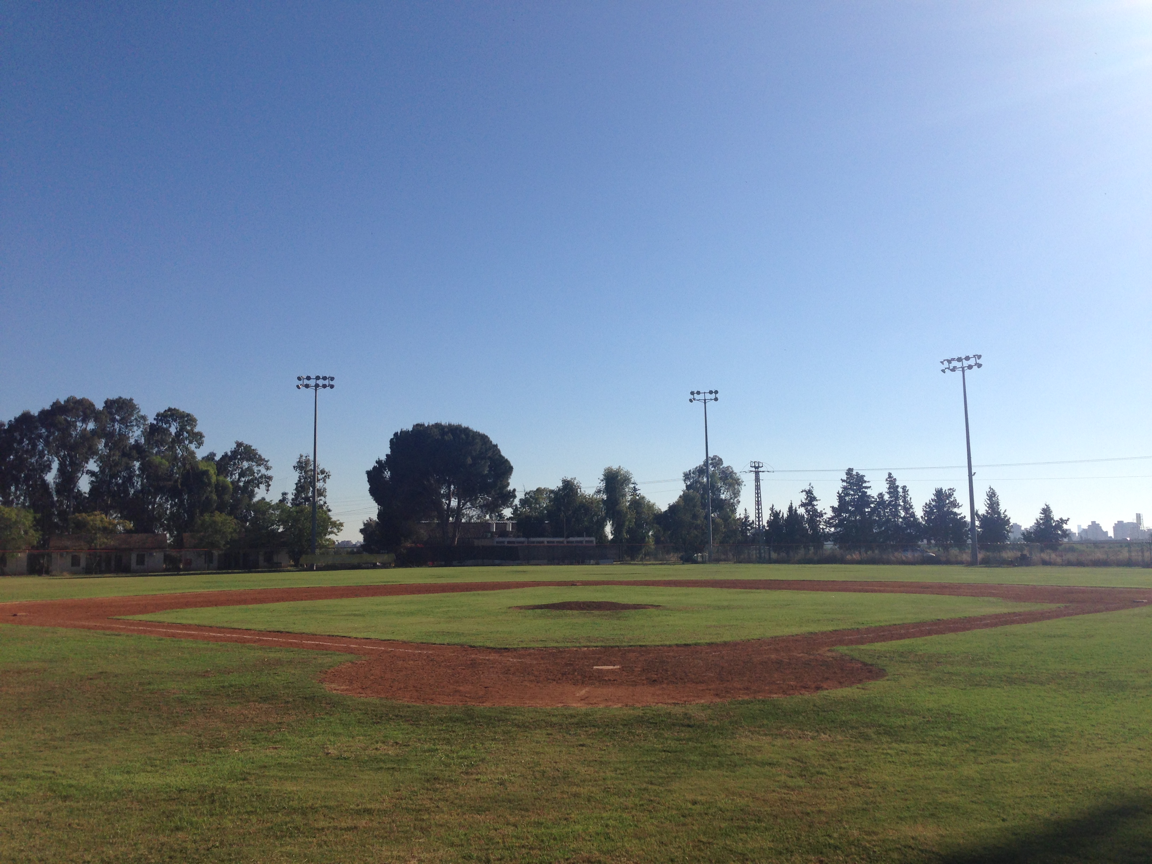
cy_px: 432
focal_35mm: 33
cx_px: 576
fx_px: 1098
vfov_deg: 42.9
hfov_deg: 55.4
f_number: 2.4
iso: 50
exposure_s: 1/3012
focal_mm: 4.12
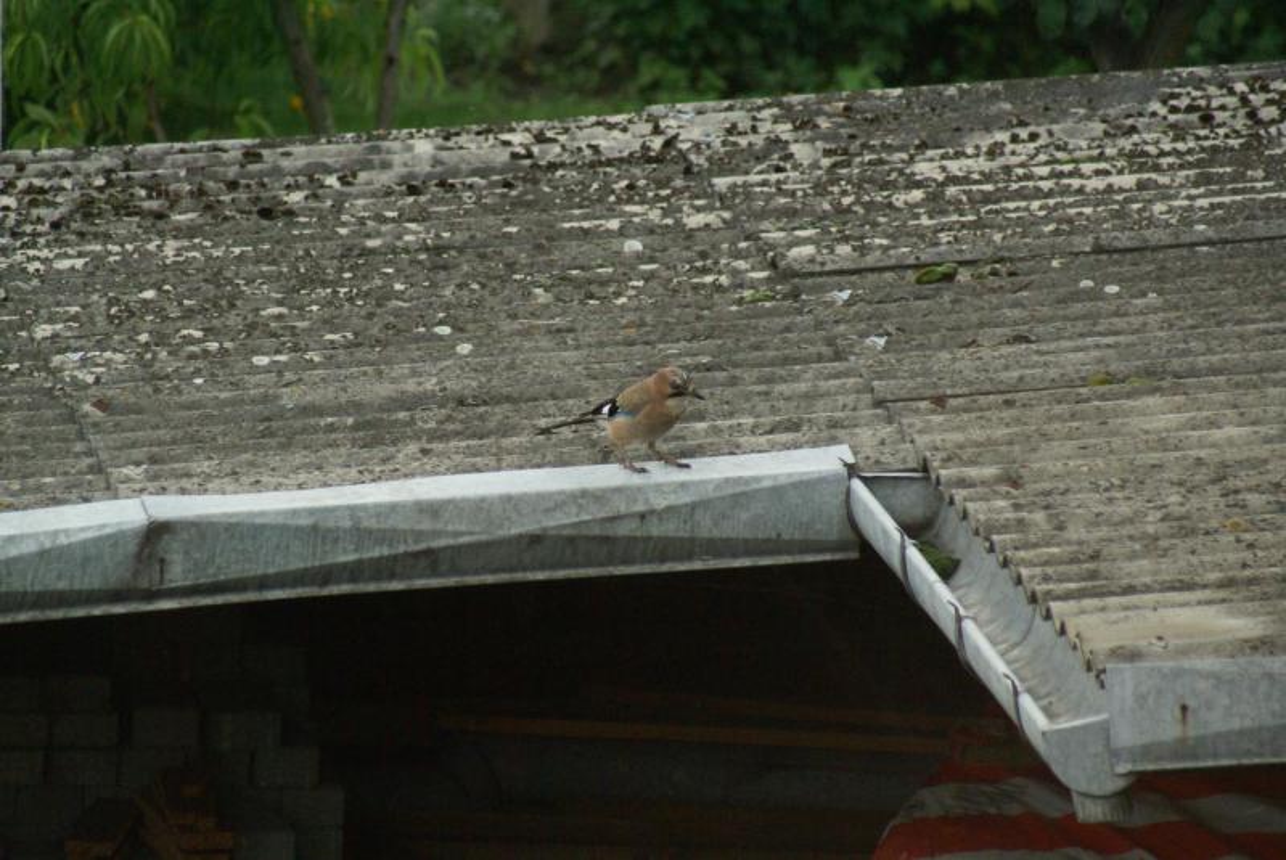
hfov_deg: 4.6
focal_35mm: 450
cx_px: 643
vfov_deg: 3.1
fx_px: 16089
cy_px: 430
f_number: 8
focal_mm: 300
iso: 800
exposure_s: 1/500
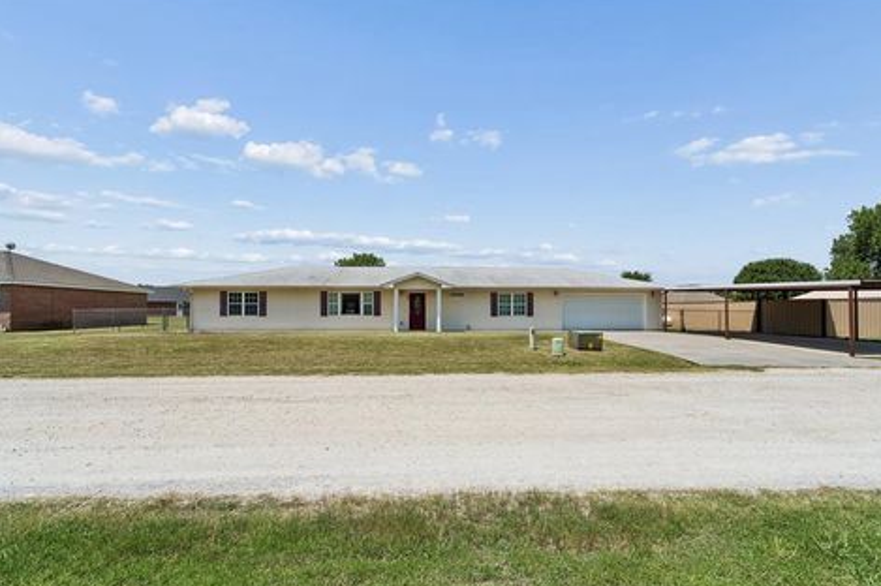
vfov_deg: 73.6
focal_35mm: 16
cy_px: 303
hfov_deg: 96.8
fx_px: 391
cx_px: 438
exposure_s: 1/1250
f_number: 7.1
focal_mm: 10
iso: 200
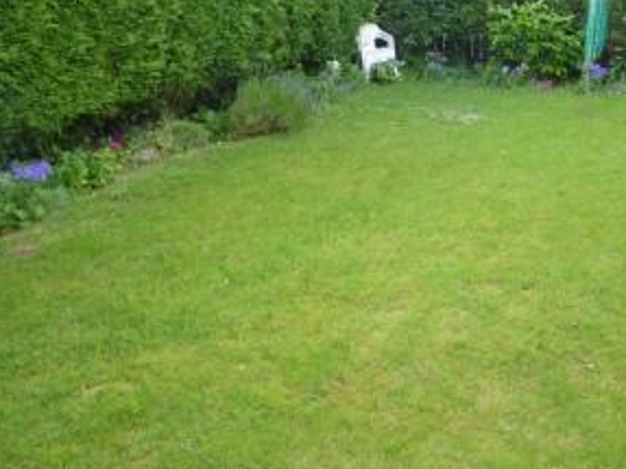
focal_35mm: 39
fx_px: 705
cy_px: 168
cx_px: 443
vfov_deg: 36.5
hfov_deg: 46.7
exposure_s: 1/50
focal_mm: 4.1
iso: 100
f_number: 3.3
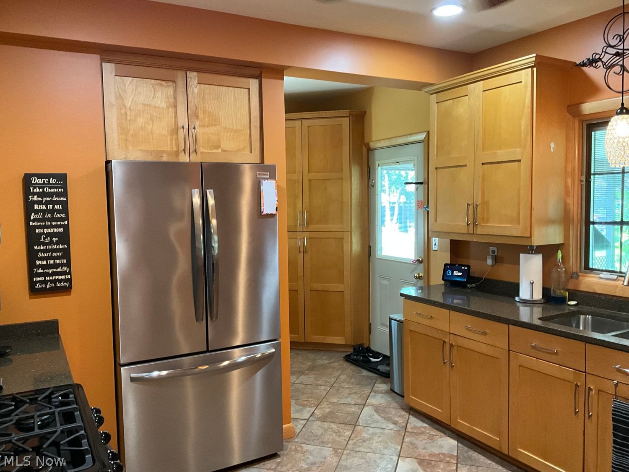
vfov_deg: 48.2
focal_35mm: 29
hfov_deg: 61.7
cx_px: 314
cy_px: 236
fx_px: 527
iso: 250
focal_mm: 3
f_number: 1.8
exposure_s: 1/40
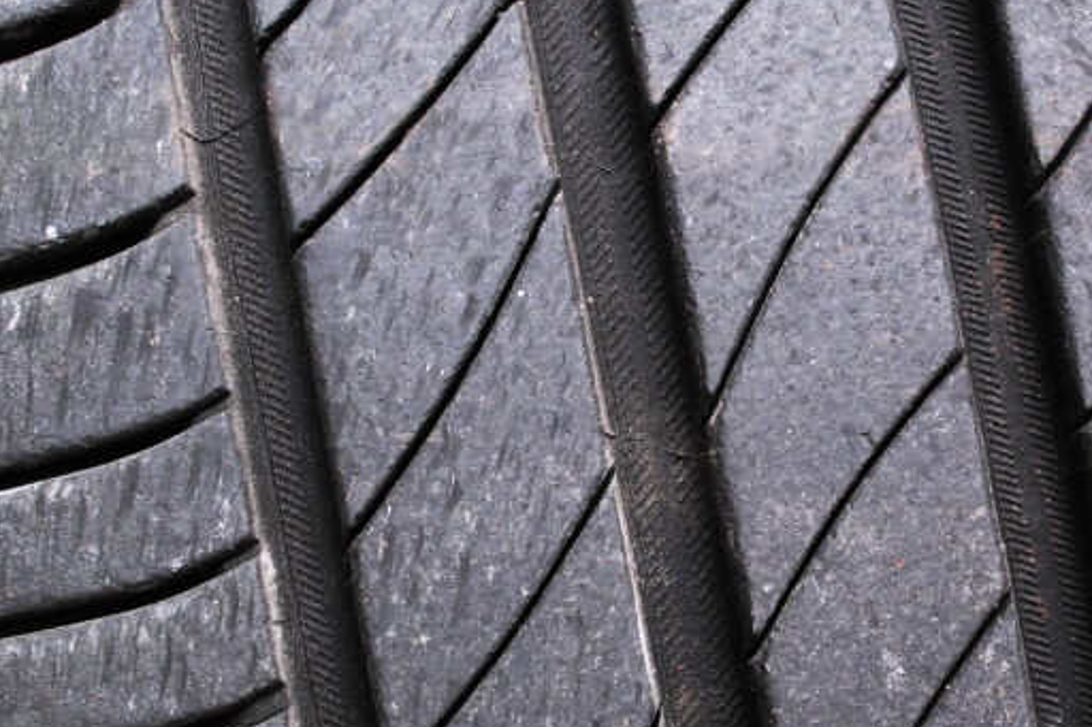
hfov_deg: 51.2
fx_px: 1092
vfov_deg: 36.8
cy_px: 382
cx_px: 802
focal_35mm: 36
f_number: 6.3
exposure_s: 1/50
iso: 200
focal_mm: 16
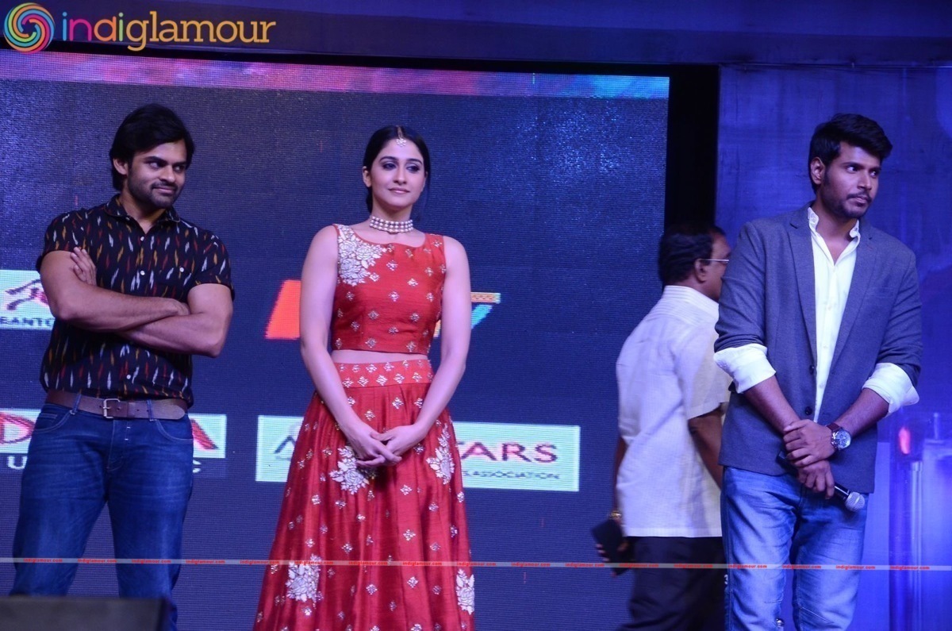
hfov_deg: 16.1
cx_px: 476
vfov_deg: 10.7
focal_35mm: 128
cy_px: 316
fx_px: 3365
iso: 1600
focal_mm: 85
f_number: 5.6
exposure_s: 1/125
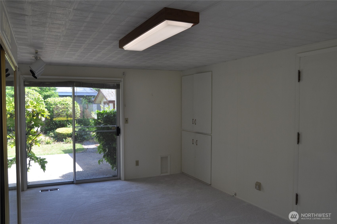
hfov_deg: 62.0
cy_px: 112
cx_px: 168
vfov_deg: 43.5
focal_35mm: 30
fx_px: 280
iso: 200
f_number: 8
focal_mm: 20
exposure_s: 1/60
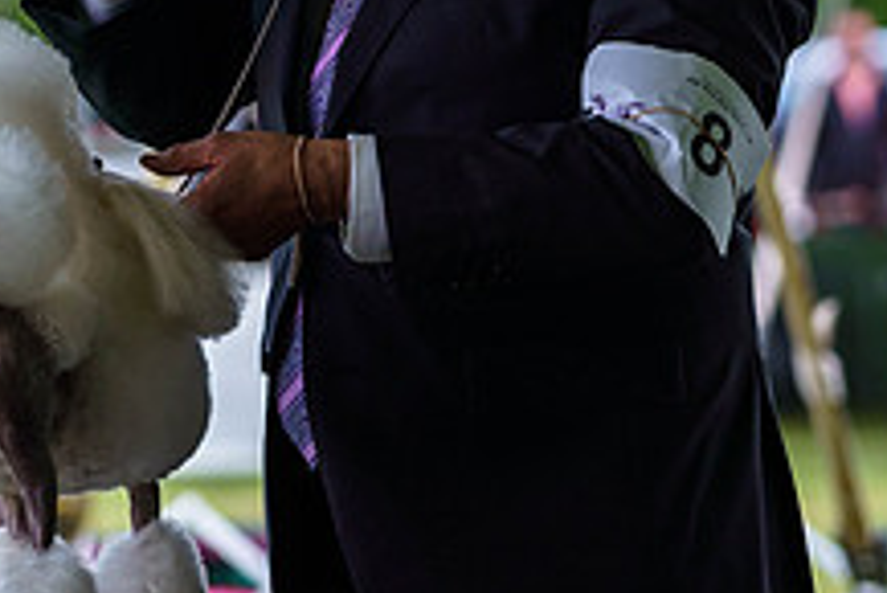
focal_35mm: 361
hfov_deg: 5.7
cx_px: 41
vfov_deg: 3.8
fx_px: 8900
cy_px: -6
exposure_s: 1/500
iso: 250
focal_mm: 135
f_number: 4
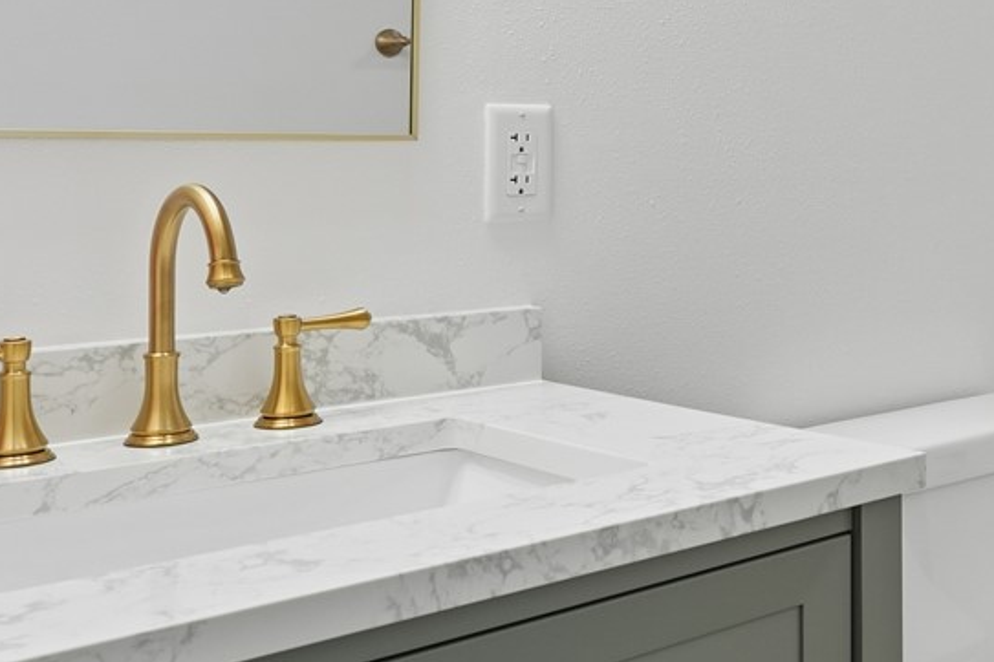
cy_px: 118
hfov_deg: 35.0
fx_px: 1380
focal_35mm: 50
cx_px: 1044
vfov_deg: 26.4
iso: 400
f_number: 9
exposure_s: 1/30
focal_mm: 16
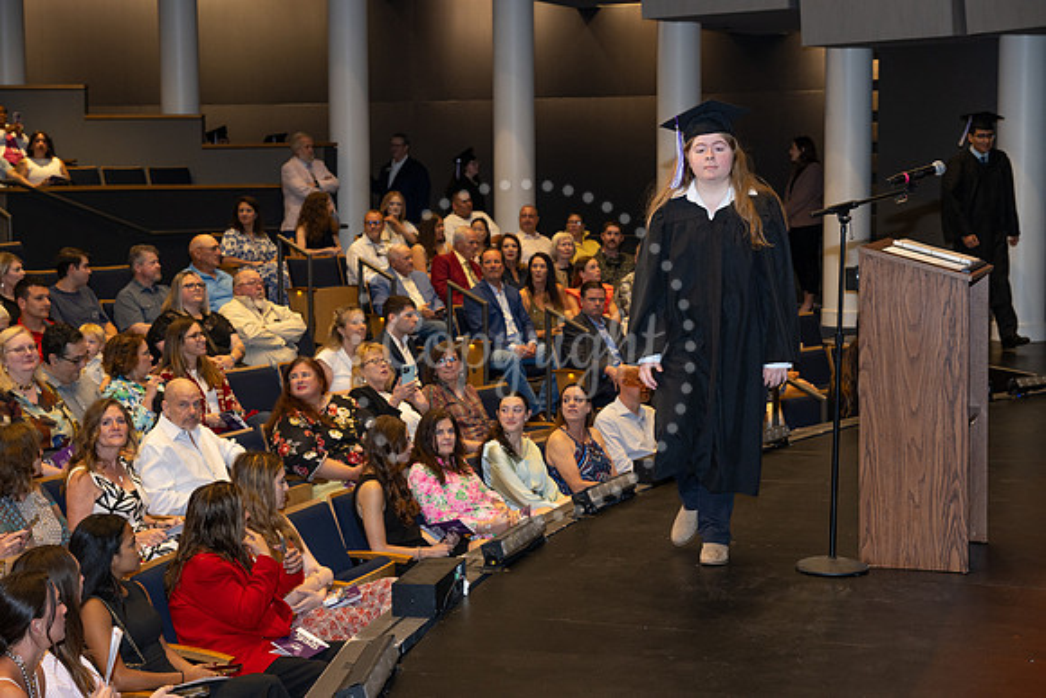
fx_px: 1715
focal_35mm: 59
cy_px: 349
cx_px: 523
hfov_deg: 33.9
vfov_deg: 23.0
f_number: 5
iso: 1000
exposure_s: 1/80
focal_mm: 59
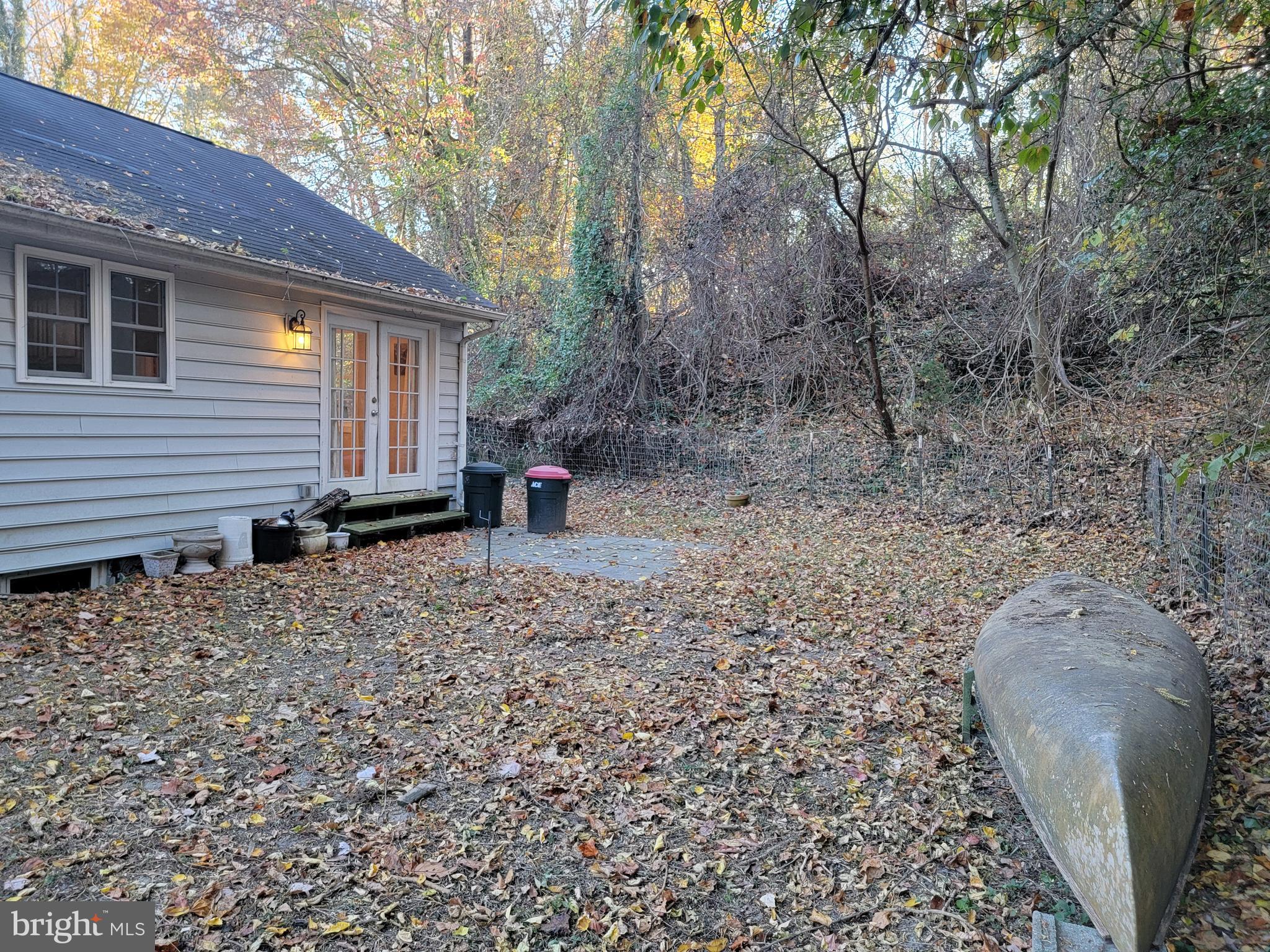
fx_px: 881
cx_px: 635
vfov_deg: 56.8
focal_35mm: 24
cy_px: 476
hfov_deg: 71.6
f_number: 1.8
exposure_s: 1/120
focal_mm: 6.7
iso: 160
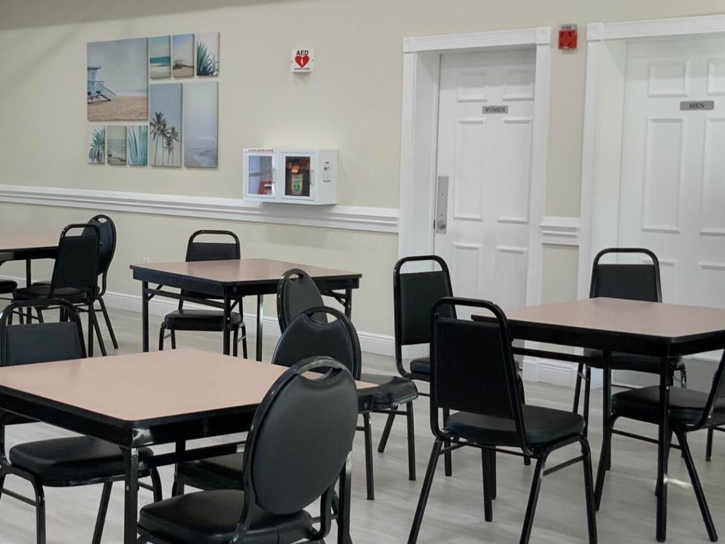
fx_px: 1382
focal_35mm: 66
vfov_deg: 22.2
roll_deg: +1.2
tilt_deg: -8.9
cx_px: 151
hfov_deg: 28.8
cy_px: 313
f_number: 1.8
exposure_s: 1/120
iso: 50
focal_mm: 3
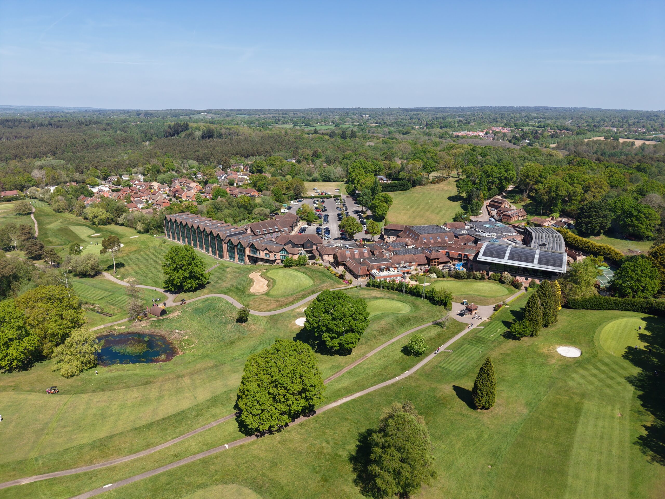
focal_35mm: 24
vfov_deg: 56.8
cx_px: 332
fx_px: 461
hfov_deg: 71.6
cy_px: 250
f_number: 1.8
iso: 120
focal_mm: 8.67
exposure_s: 1/3000
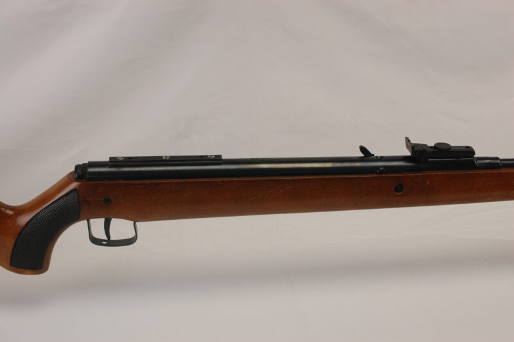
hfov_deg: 33.4
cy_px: 171
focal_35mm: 60
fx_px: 856
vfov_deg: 22.6
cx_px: 257
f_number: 6.3
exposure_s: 1/160
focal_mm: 40
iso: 800
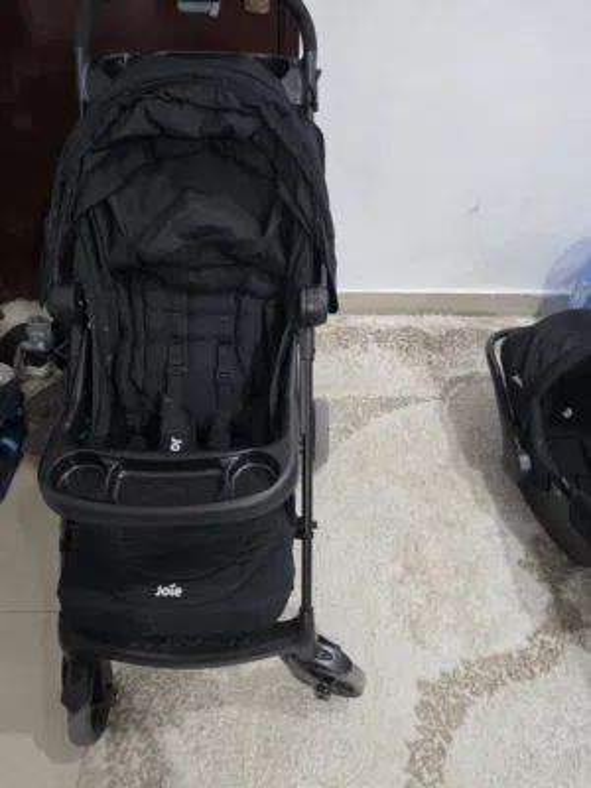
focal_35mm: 23
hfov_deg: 58.9
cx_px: 296
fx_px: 524
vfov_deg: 73.9
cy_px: 394
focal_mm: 6.3
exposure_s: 1/50
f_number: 1.7
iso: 500
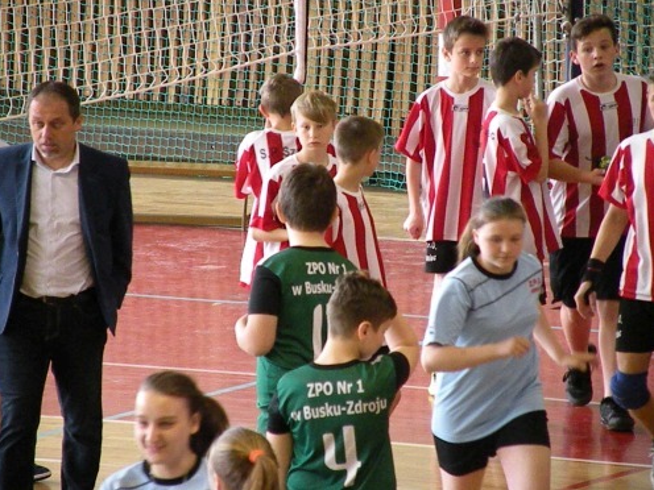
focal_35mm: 414
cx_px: 327
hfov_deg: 4.8
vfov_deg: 3.6
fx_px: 7822
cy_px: 244
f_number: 4.5
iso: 1600
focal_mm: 72.9
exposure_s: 1/99.2
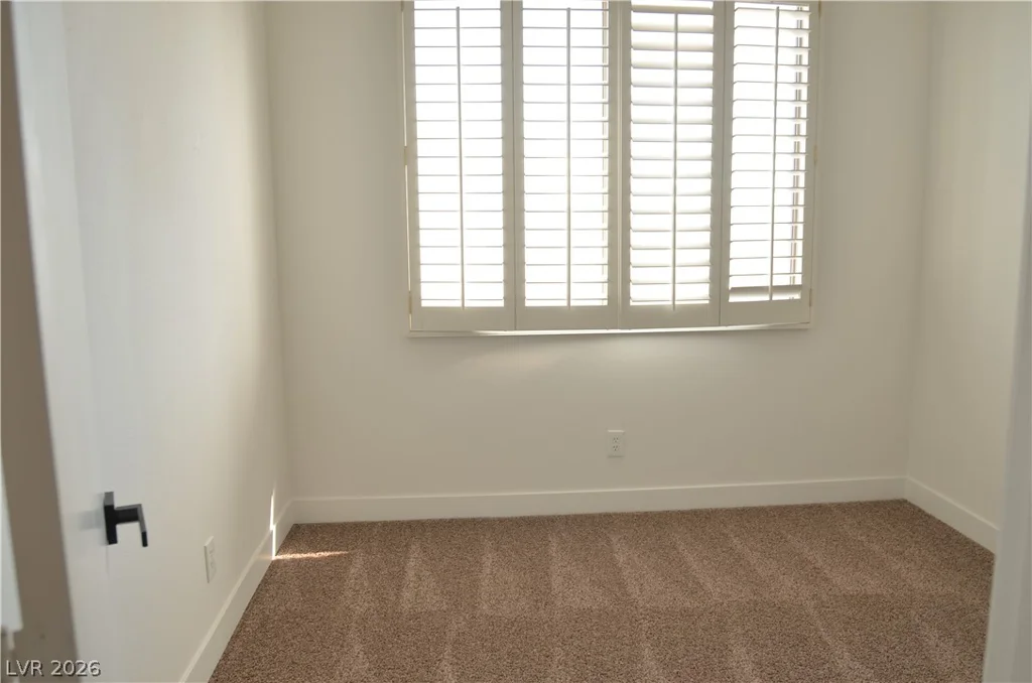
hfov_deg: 67.5
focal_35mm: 27
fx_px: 772
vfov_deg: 47.7
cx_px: 516
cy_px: 342
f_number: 3.5
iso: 200
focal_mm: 18
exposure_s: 1/100
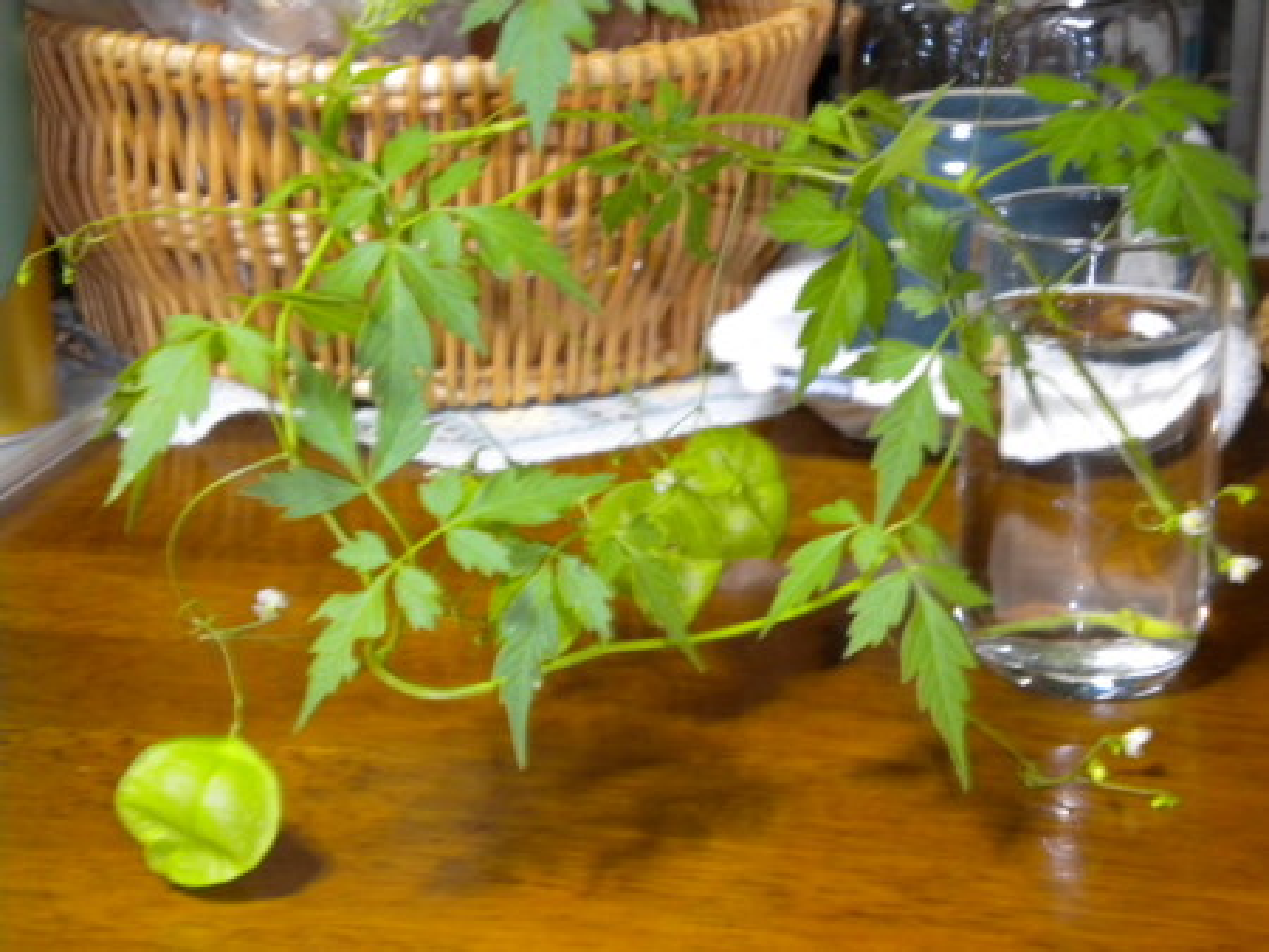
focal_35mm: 68
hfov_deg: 28.5
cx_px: 634
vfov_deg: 21.6
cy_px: 476
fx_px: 2494
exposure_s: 1/16.1
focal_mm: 12.3
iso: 400
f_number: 4.6
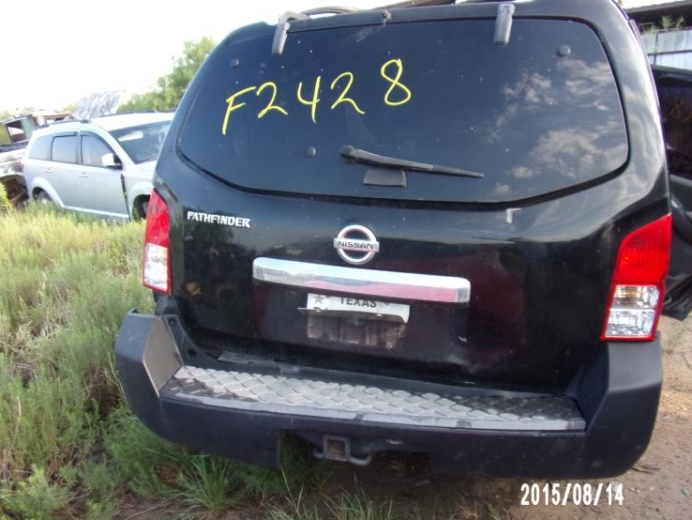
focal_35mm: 26
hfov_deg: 67.3
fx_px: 520
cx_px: 359
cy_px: 275
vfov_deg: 53.1
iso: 80
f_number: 3.3
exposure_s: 1/100
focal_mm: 4.3
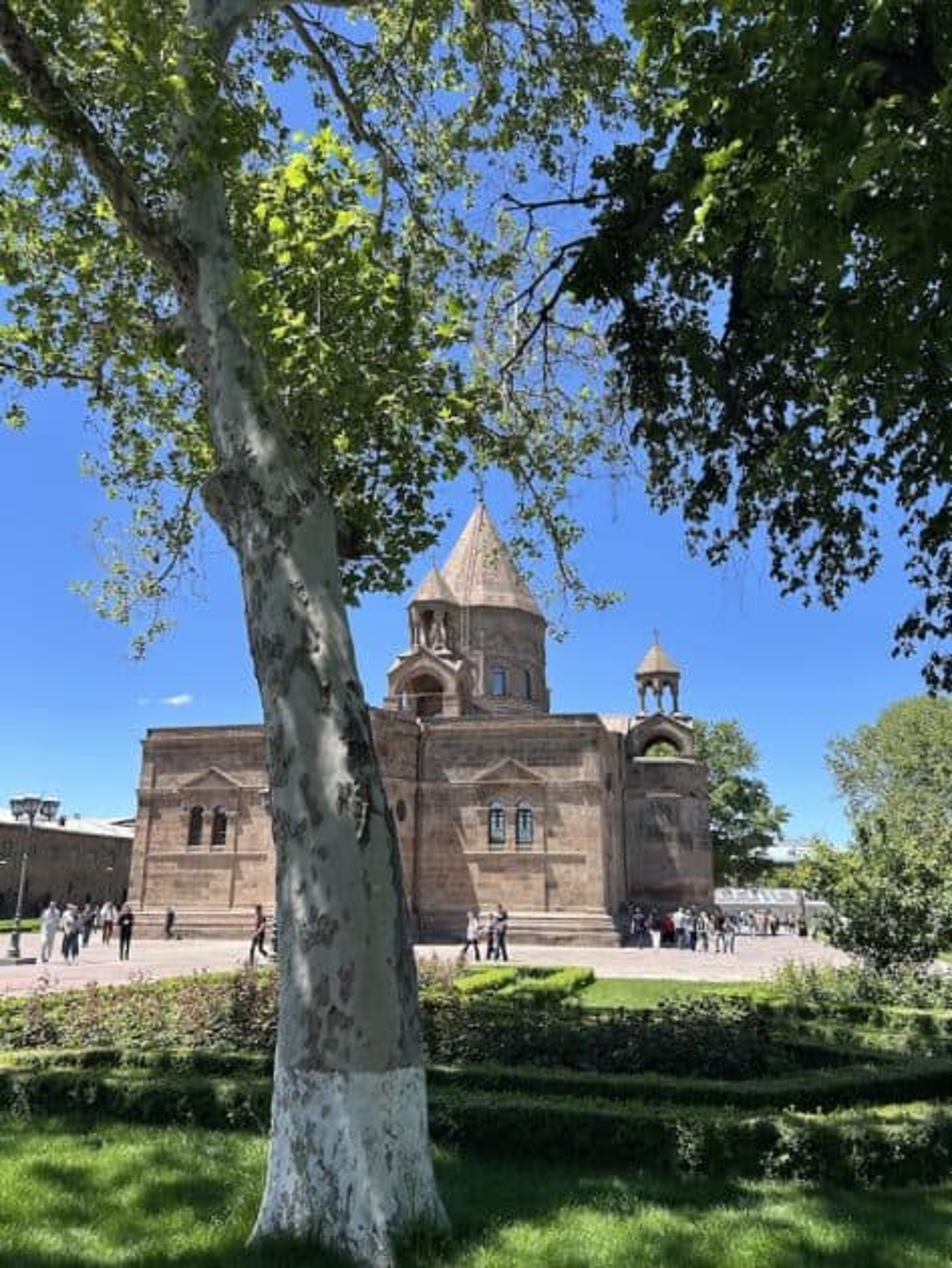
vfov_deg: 67.3
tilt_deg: +15.5
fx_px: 953
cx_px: 476
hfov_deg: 53.1
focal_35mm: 26
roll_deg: -0.1
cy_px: 634
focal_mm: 5.7
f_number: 1.5
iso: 50
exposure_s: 1/1934
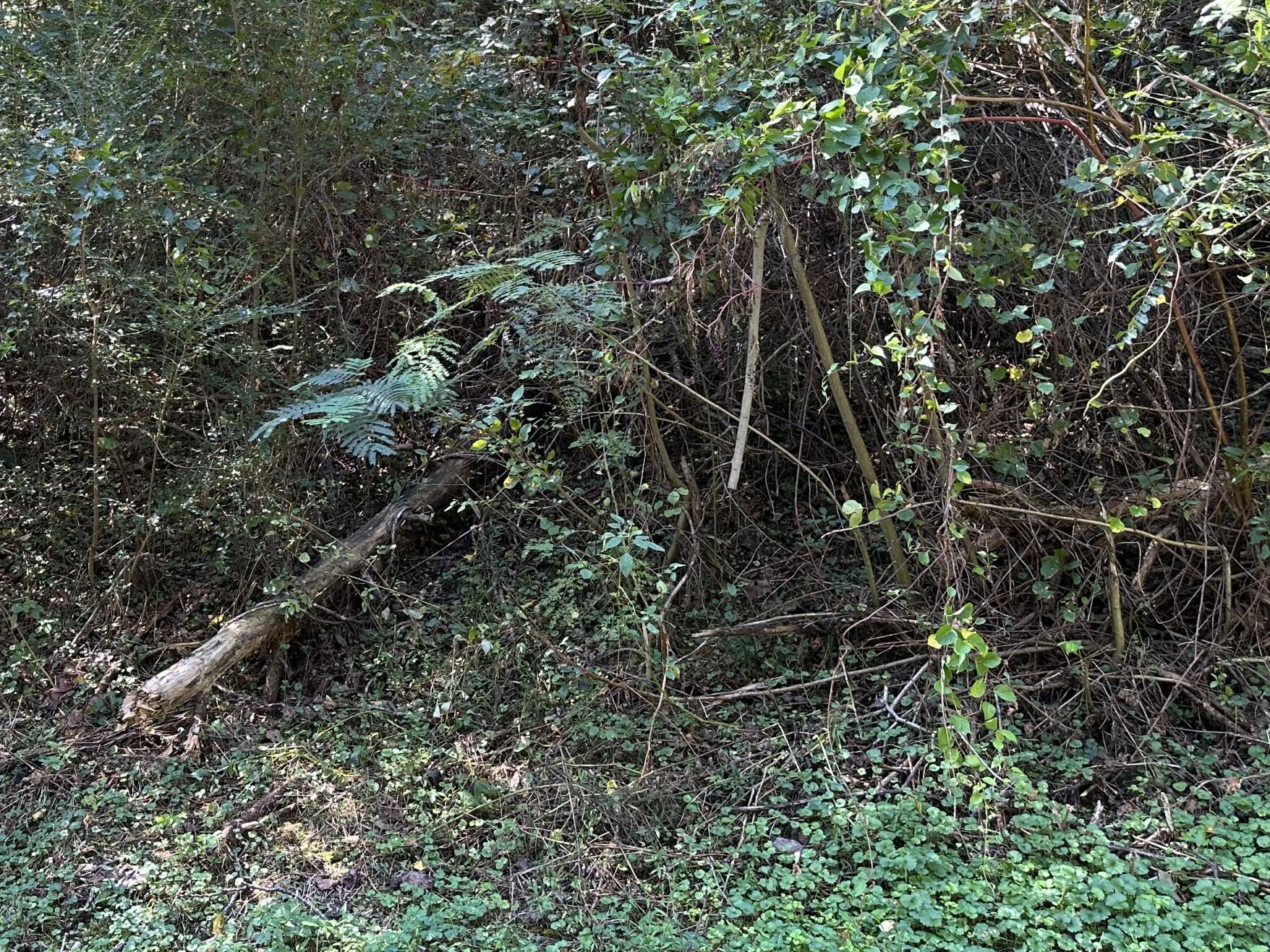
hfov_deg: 44.6
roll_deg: -0.1
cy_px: 193
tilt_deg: +13.6
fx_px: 1504
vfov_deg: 34.1
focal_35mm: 41
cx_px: 362
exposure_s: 1/121
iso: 80
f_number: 1.78
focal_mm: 6.86
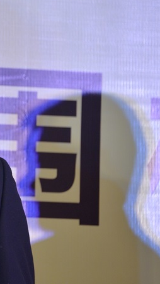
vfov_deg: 4.9
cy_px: 119
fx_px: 3306
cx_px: -118
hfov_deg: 2.8
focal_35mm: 438
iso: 1100
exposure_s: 1/200
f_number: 5.6
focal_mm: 210
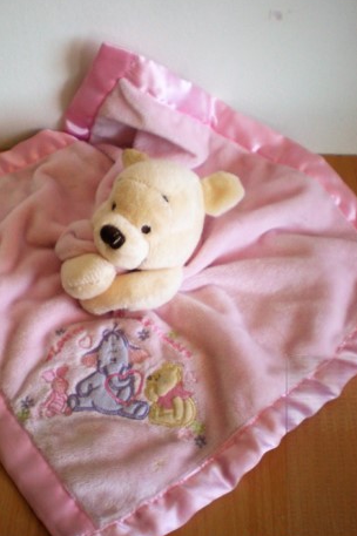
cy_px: 271
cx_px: 134
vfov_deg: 43.6
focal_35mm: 45
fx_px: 670
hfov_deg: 29.7
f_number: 3.1
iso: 186
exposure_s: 1/58
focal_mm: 6.3
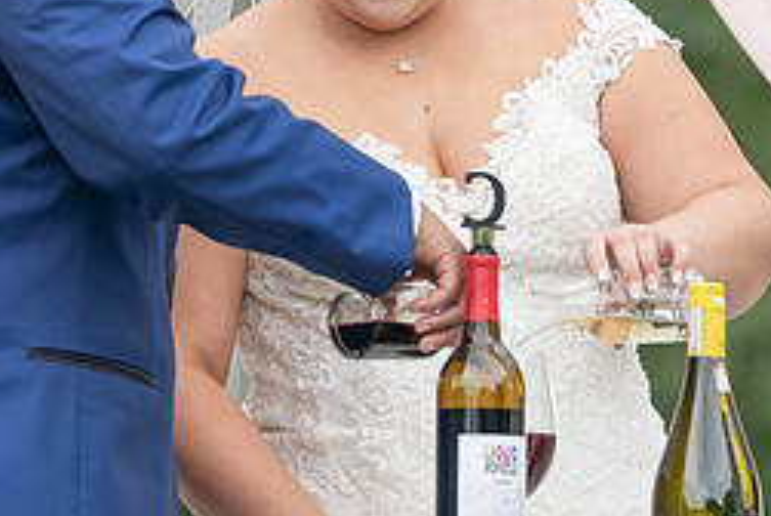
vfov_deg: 3.0
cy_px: 56
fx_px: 9820
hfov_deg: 4.5
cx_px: 231
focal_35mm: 458
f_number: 4
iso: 125
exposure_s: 1/200
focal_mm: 176
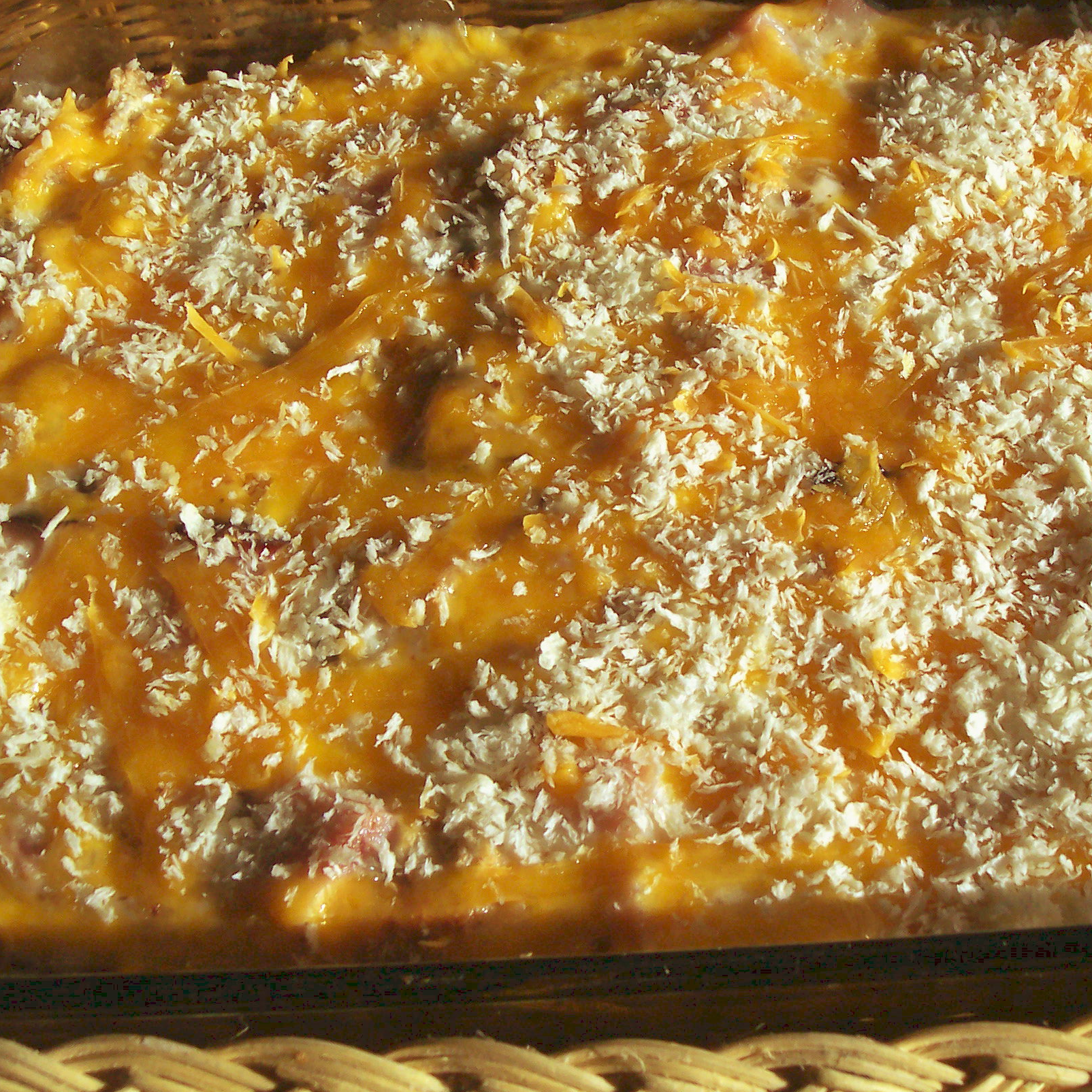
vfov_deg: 31.6
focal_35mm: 54
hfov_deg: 31.6
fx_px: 1927
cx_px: 647
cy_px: 493
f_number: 4.8
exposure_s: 1/700
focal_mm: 8
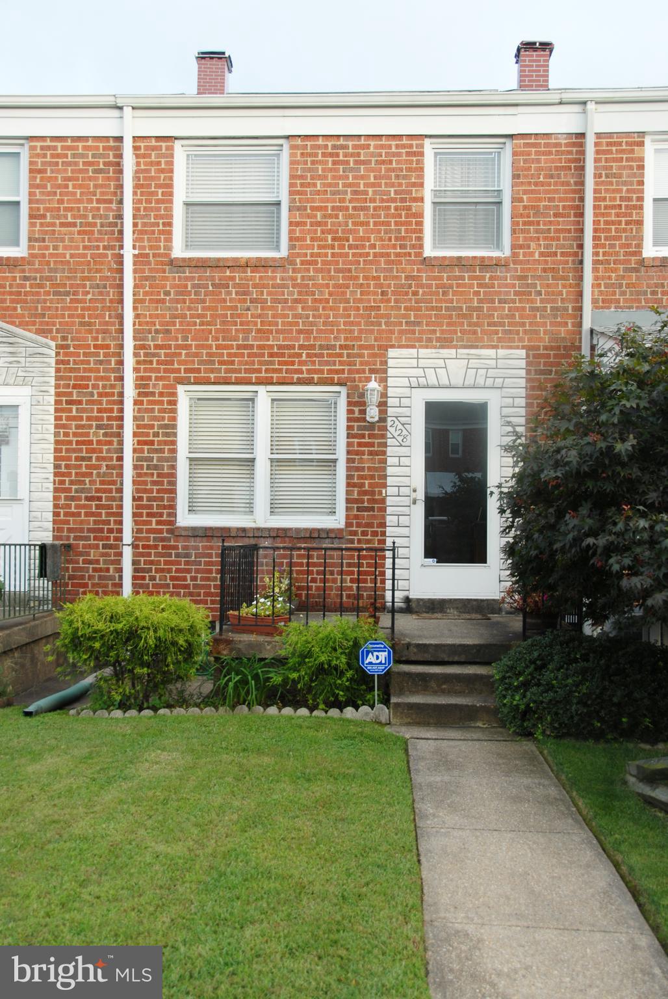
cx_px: 334
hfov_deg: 34.3
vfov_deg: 49.5
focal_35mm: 39
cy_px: 500
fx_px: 1082
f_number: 4
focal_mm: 26
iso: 100
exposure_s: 1/100
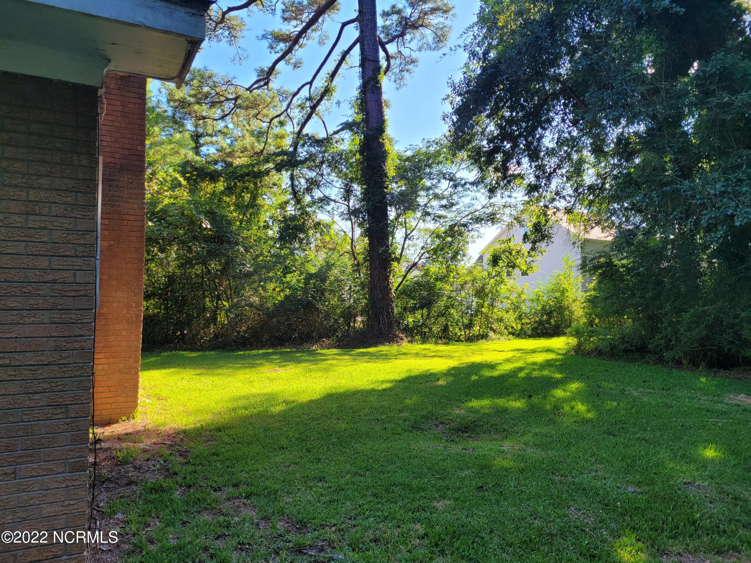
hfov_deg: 67.3
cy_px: 282
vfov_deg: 53.1
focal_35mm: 26
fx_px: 564
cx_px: 376
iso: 40
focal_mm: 5.4
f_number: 1.8
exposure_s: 1/460
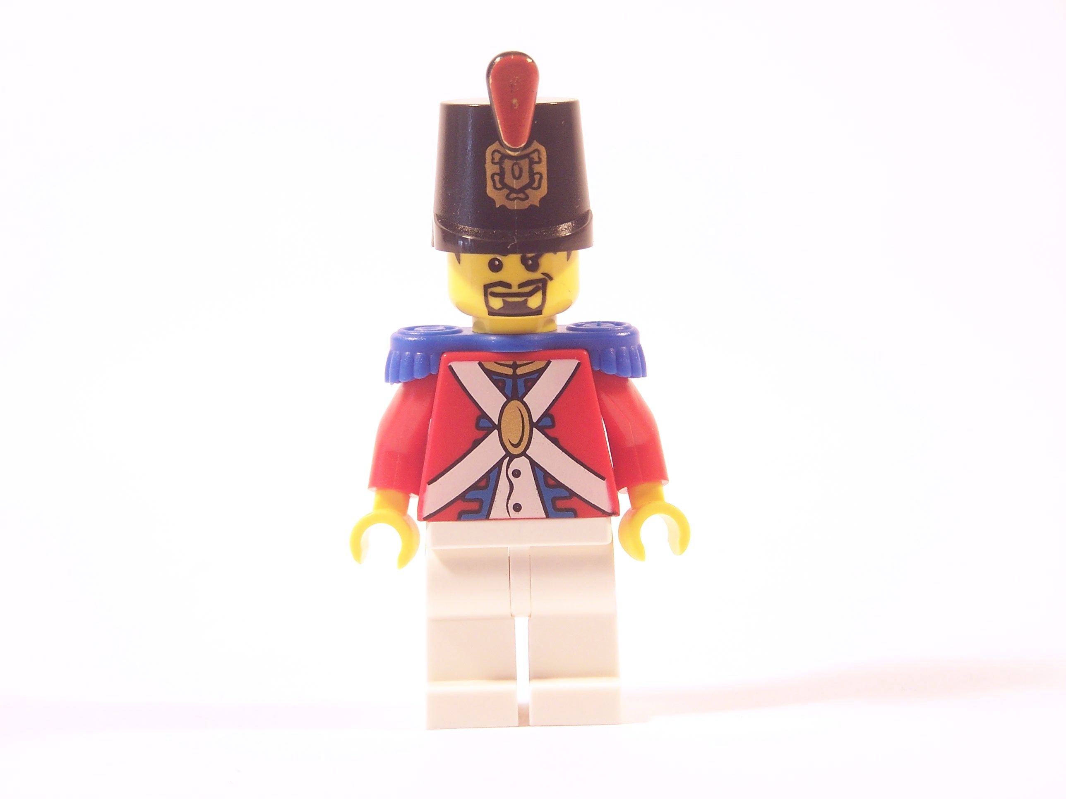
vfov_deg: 12.7
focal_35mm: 117
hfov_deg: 16.8
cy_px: 400
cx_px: 533
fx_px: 3603
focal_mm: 19.4
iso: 100
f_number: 3.2
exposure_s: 1/15
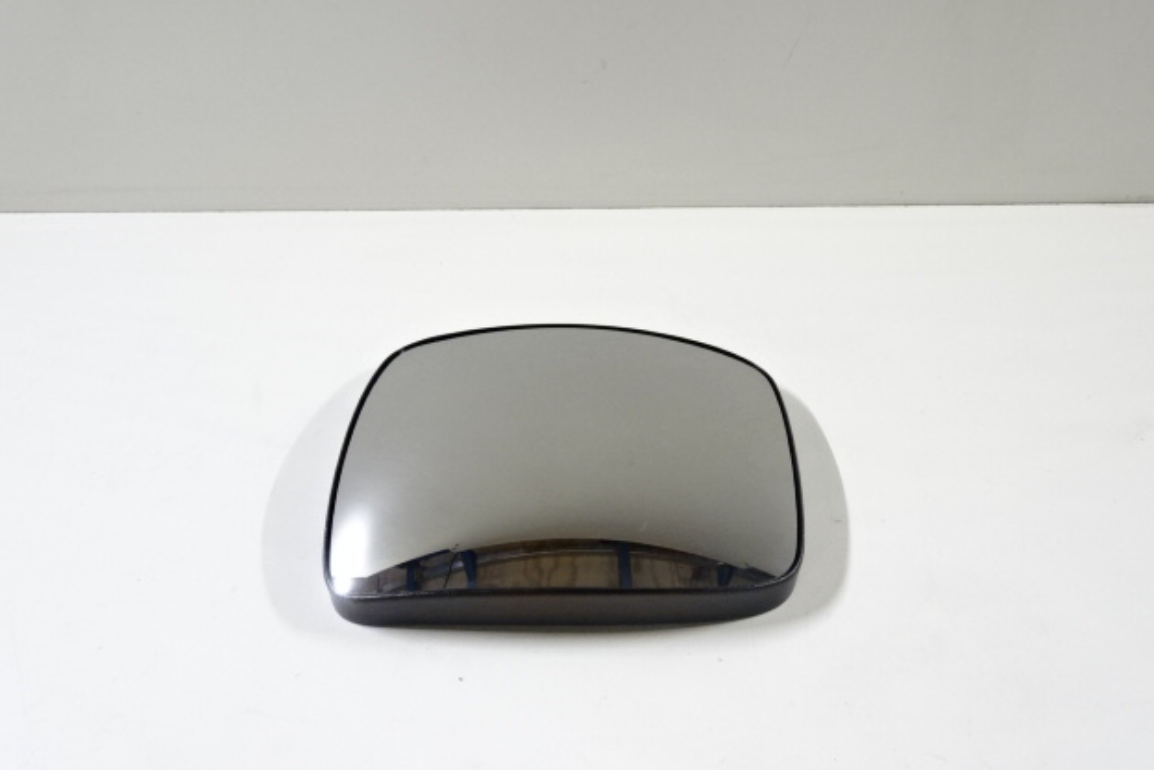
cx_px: 581
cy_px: 391
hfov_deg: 58.7
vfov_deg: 41.1
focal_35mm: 32
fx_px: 1026
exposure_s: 1/30
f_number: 4
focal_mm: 5.09
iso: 640
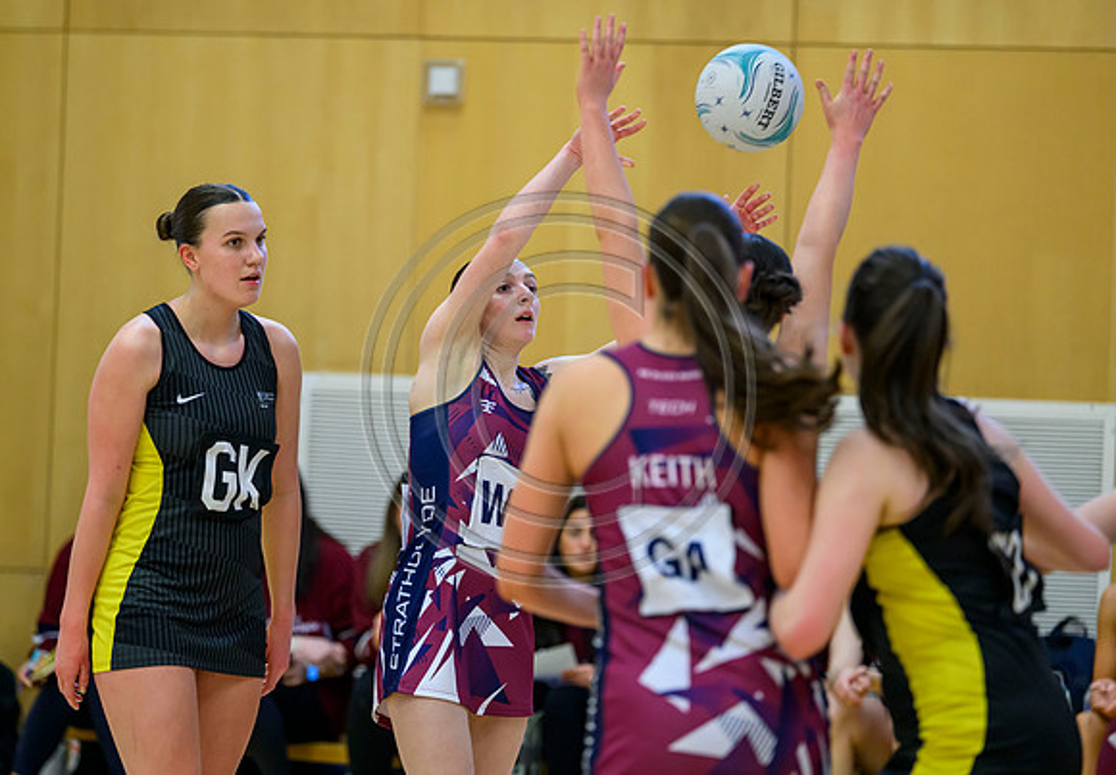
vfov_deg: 6.3
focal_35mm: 224
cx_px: 503
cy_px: 422
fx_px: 7034
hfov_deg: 9.1
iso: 3200
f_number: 3.2
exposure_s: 1/800
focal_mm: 200
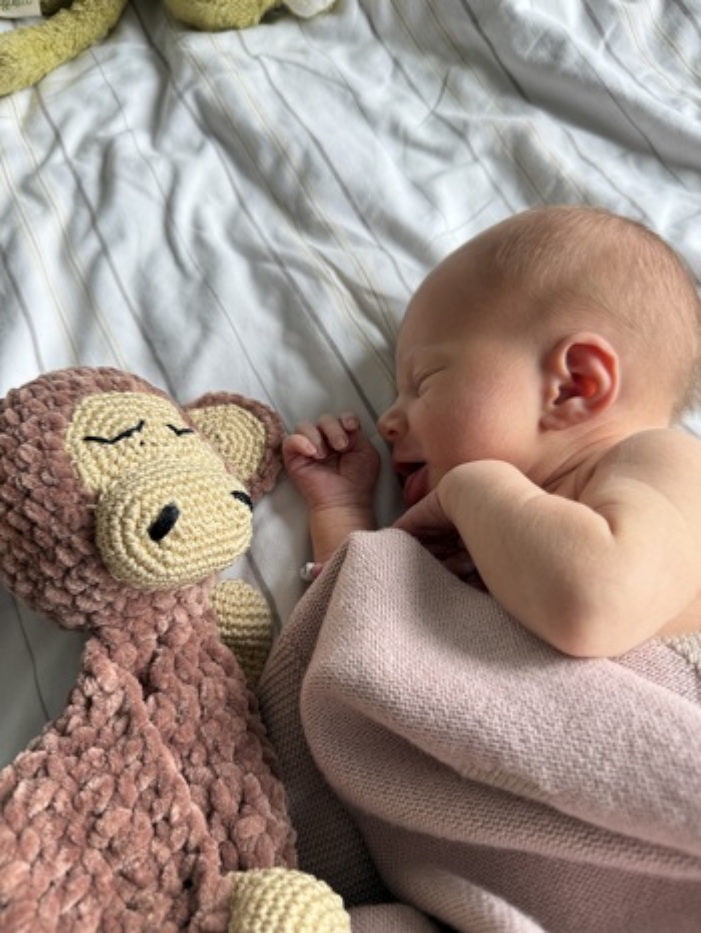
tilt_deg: -64.9
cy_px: 466
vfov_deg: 71.6
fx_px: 647
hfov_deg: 56.9
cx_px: 350
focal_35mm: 24
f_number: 1.78
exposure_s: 1/180
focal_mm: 6.76
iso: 64
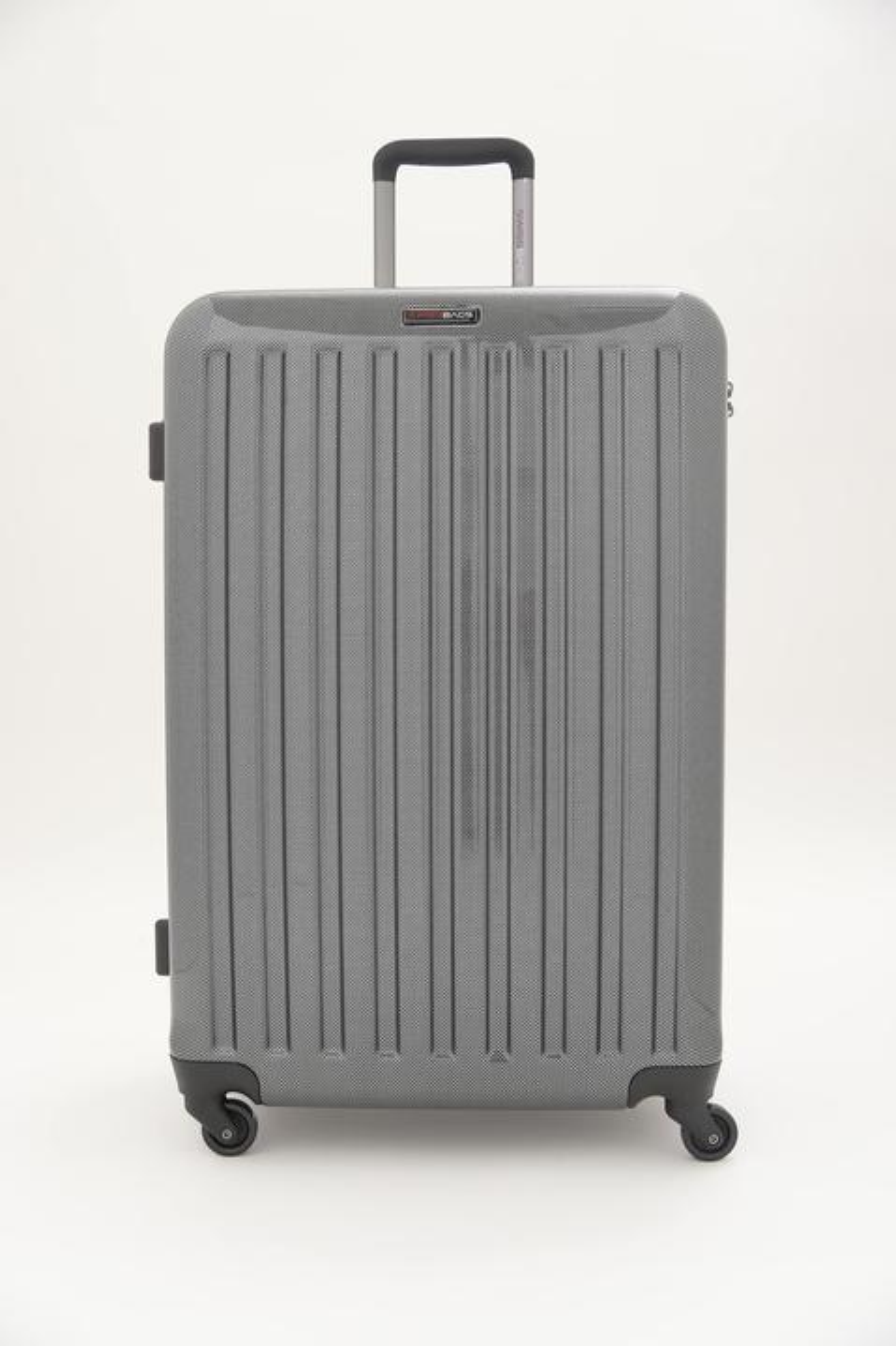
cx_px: 448
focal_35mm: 40
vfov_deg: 48.5
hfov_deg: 33.4
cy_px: 673
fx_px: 1495
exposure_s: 1/125
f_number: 4
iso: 640
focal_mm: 40
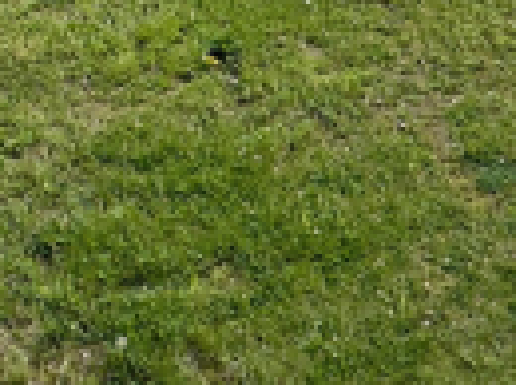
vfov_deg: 14.4
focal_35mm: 72
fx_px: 1071
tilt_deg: +2.9
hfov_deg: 27.1
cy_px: -508
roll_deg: +0.1
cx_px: 268
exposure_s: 1/1289
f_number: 2.2
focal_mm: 2.22
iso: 40
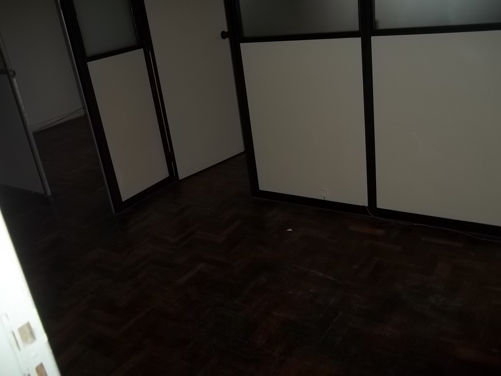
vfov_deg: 44.2
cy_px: 188
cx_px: 250
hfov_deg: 56.8
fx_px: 463
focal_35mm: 32
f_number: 2.9
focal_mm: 5.7
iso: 64
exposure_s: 1/30
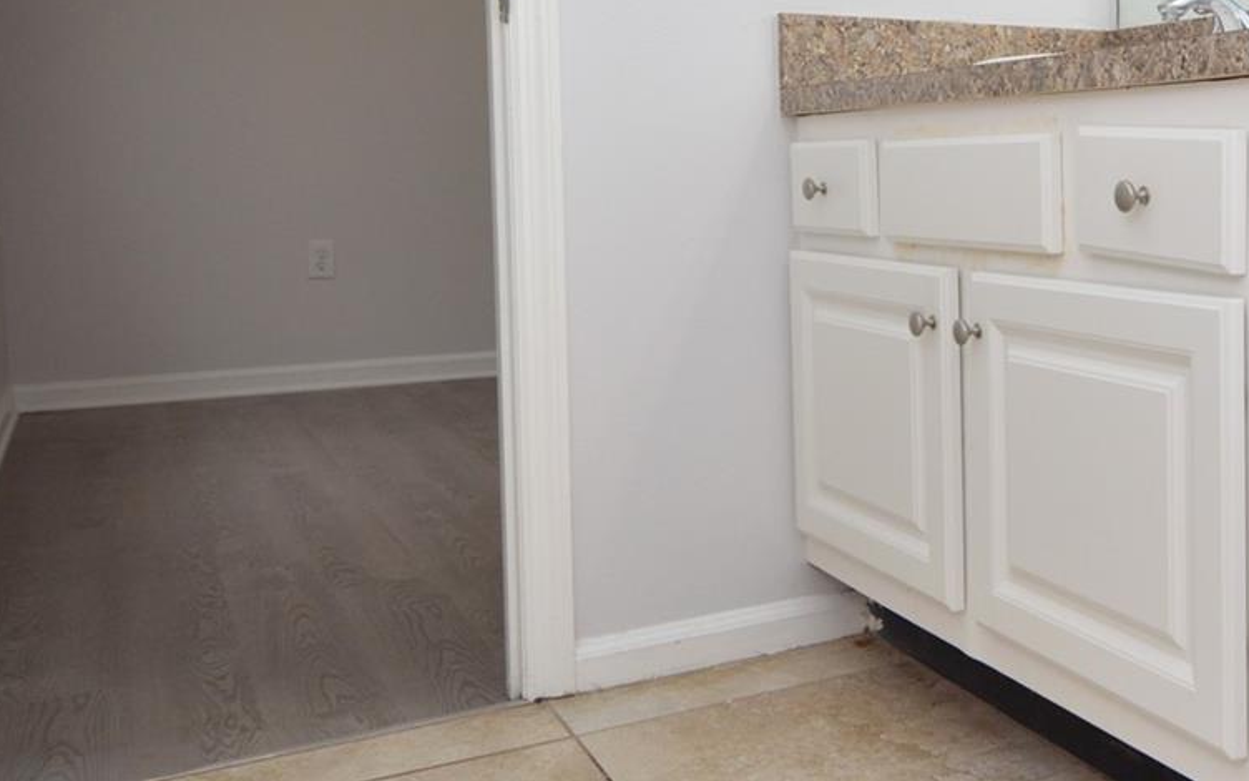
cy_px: 257
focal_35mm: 39
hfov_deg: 45.5
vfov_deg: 32.5
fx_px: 1328
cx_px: 1133
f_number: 4.5
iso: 400
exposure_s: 1/80
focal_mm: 12
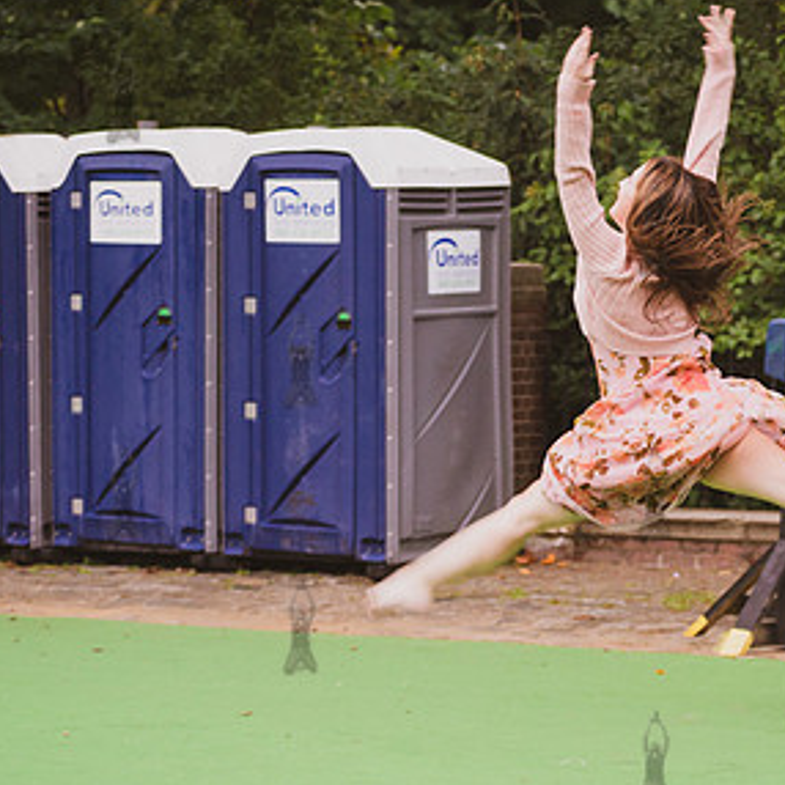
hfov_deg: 10.9
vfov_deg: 11.0
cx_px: 653
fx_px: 4079
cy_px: 493
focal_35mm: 159
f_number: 4.5
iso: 1600
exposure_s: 1/125
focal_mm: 86
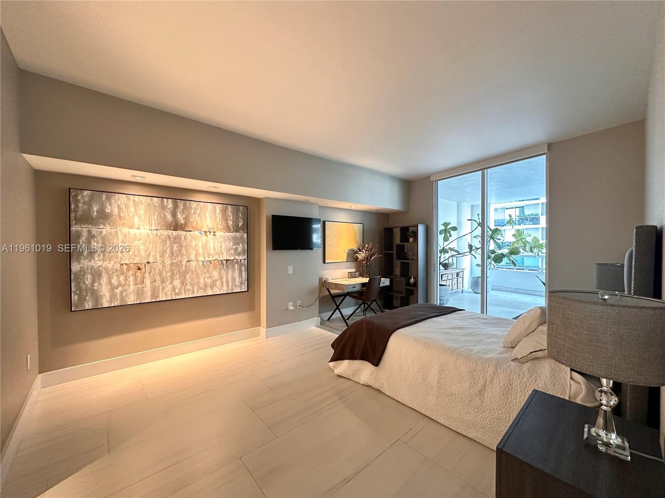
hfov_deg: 102.1
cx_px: 332
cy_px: 249
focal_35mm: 14
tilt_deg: -0.3
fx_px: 269
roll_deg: +0.1
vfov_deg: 85.7
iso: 640
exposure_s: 1/60
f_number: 2.2
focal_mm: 2.22
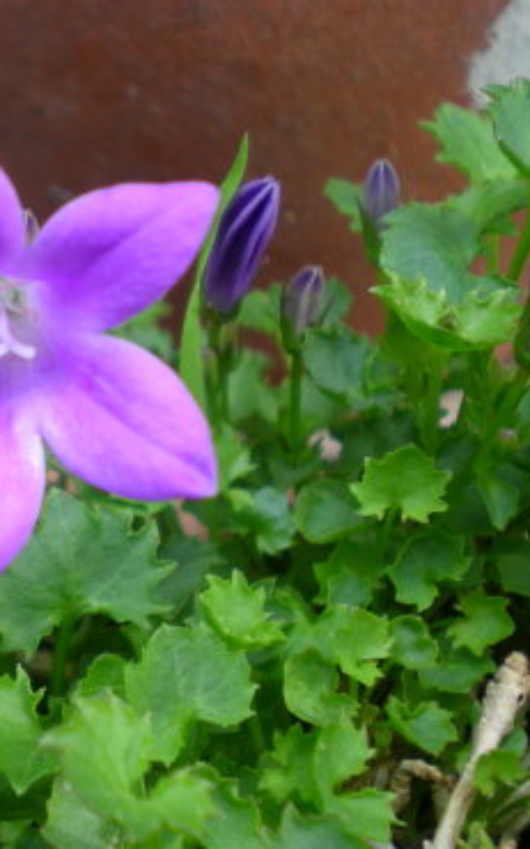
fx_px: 1457
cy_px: 423
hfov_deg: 19.9
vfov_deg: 32.5
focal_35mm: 63
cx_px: -23
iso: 68
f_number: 3.5
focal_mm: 7.4
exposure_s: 1/60.3
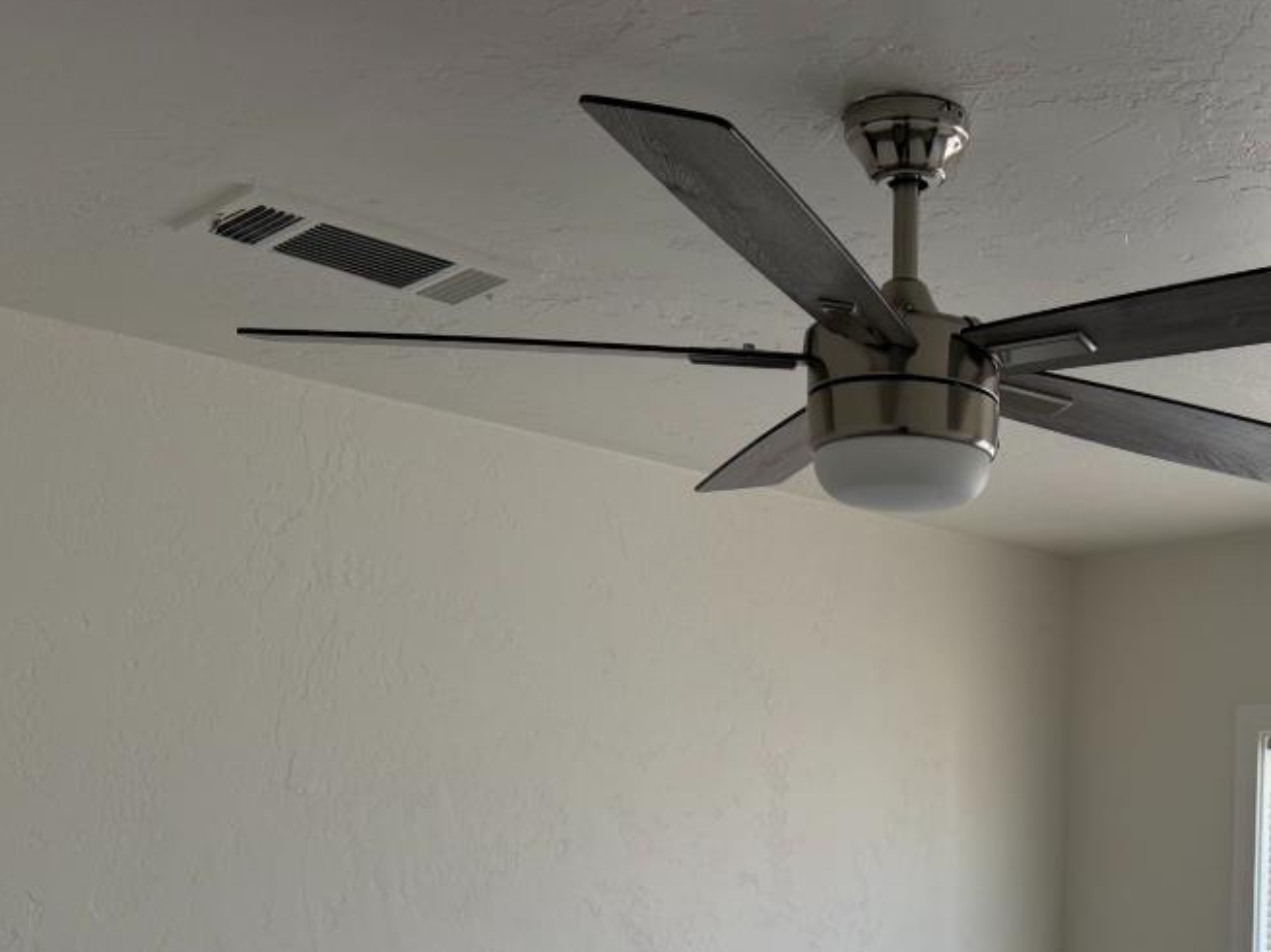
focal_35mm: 55
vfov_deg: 25.5
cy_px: 906
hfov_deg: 34.2
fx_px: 2019
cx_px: 957
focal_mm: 6.76
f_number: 1.78
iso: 80
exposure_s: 1/120
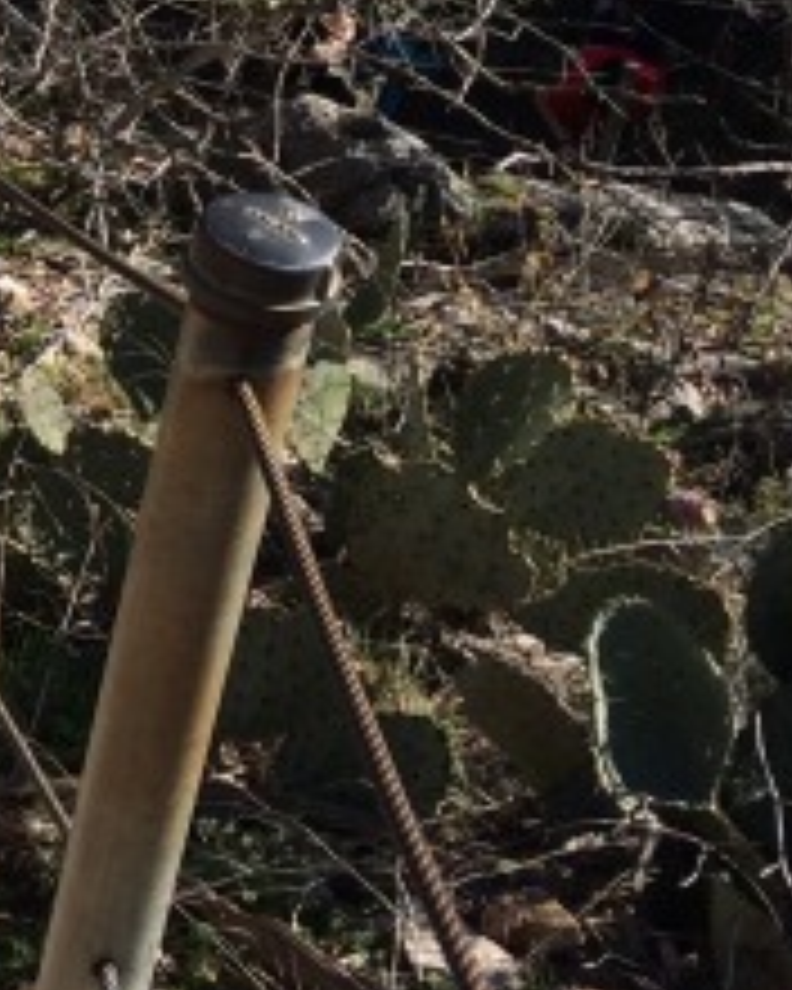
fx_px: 3018
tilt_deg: -33.7
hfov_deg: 13.2
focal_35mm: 103
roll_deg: +2.4
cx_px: -716
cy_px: 176
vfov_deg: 18.4
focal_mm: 4.15
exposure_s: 1/1414
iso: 32
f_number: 2.2
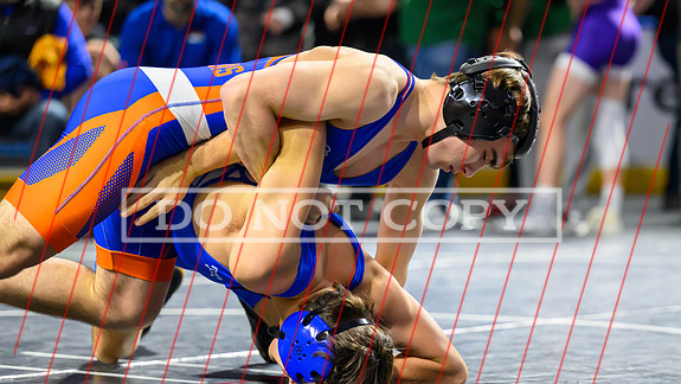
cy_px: 265
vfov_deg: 7.4
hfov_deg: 13.0
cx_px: 427
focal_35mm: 165
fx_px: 2981
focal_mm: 125
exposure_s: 1/800
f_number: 2.8
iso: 4000
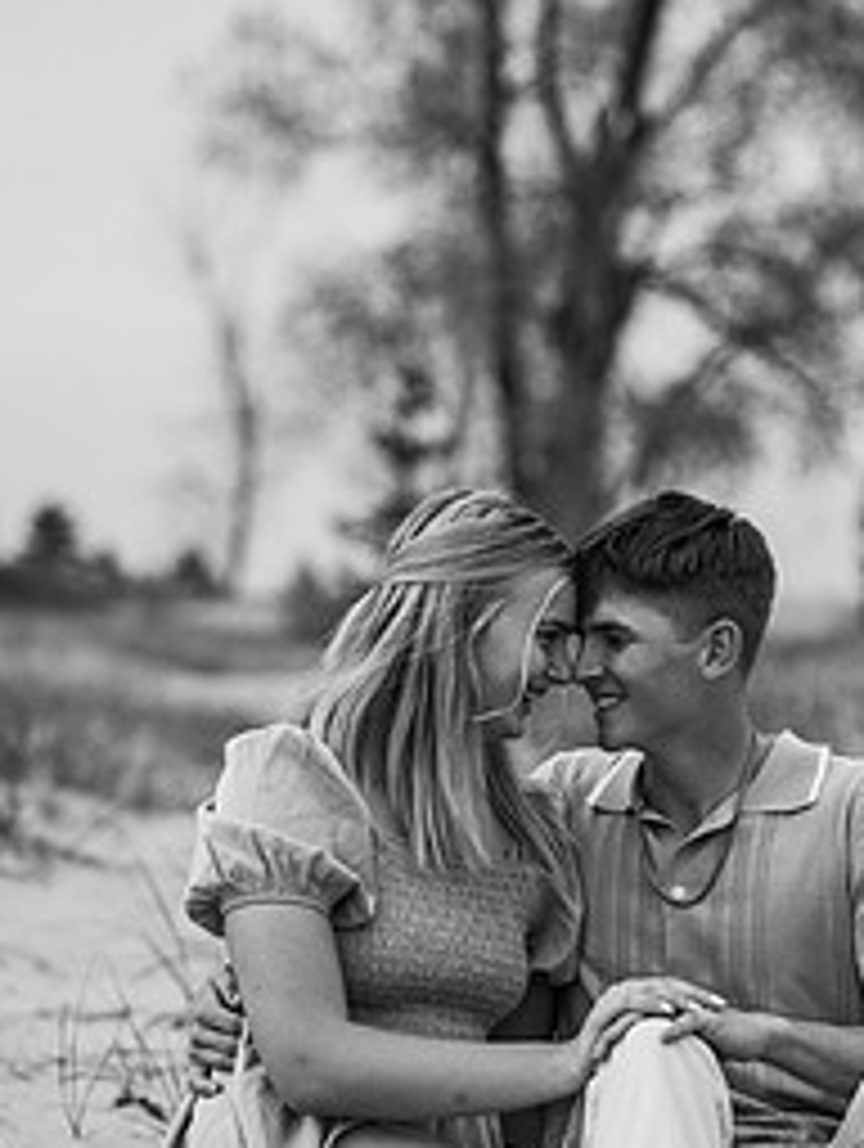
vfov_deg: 13.6
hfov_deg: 10.3
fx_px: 4780
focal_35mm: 144
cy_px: 851
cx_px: 590
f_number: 2.8
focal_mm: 85
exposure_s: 1/1000
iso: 200
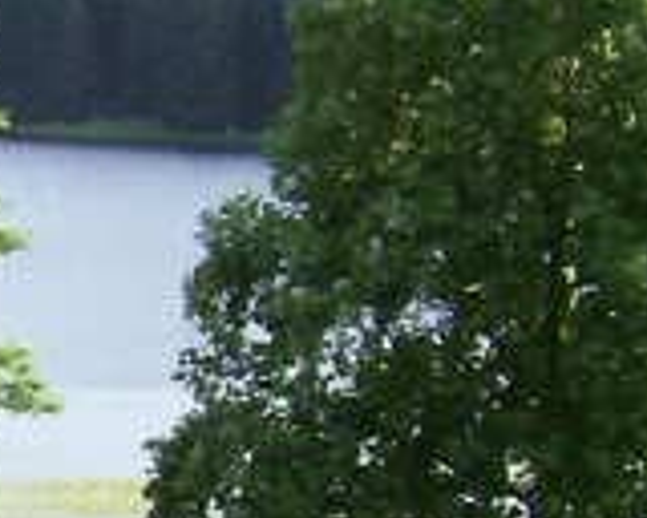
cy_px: 607
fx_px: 4079
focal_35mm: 213
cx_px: -970
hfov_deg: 8.2
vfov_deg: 7.2
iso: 80
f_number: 2.7
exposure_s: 1/431
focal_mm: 5.6
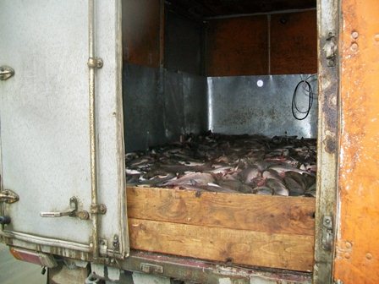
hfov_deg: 54.0
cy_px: 142
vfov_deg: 41.8
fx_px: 372
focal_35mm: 34
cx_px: 190
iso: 160
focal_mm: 6.1
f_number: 2.7
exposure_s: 1/125
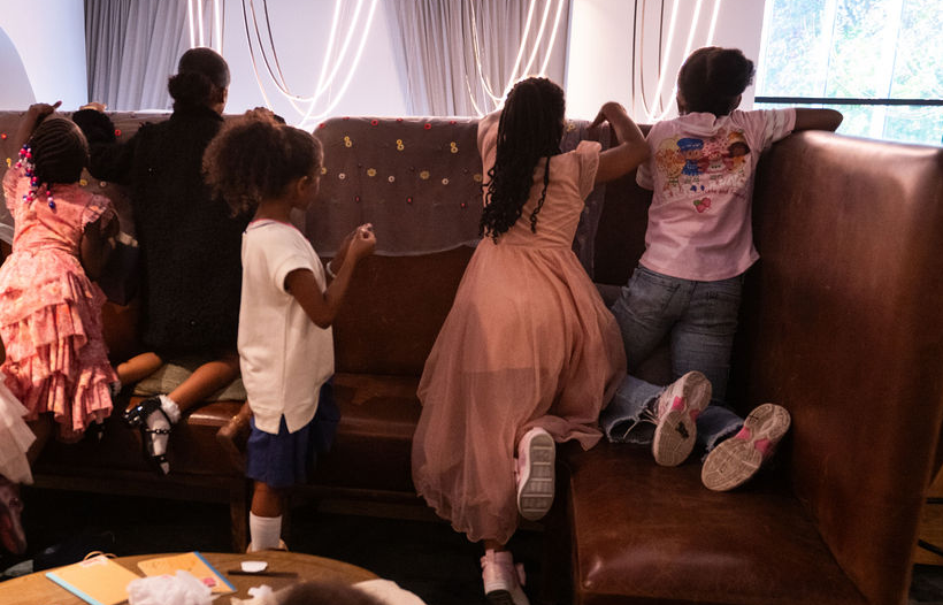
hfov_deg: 48.2
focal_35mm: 40
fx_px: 1036
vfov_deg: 32.4
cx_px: 315
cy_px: 381
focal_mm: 24
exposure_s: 1/125
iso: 1600
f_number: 2.8
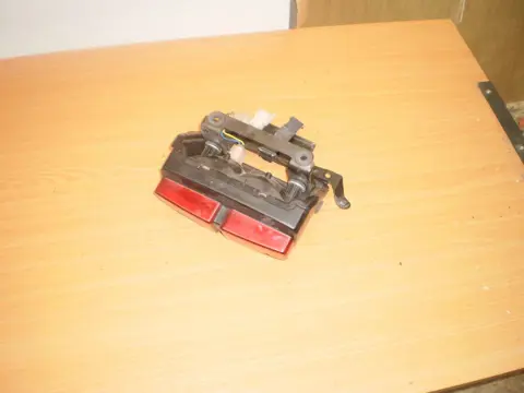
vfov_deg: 39.7
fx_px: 545
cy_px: 196
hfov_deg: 51.4
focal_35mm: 36
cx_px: 262
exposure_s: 1/80
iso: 64
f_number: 3.1
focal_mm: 6.3
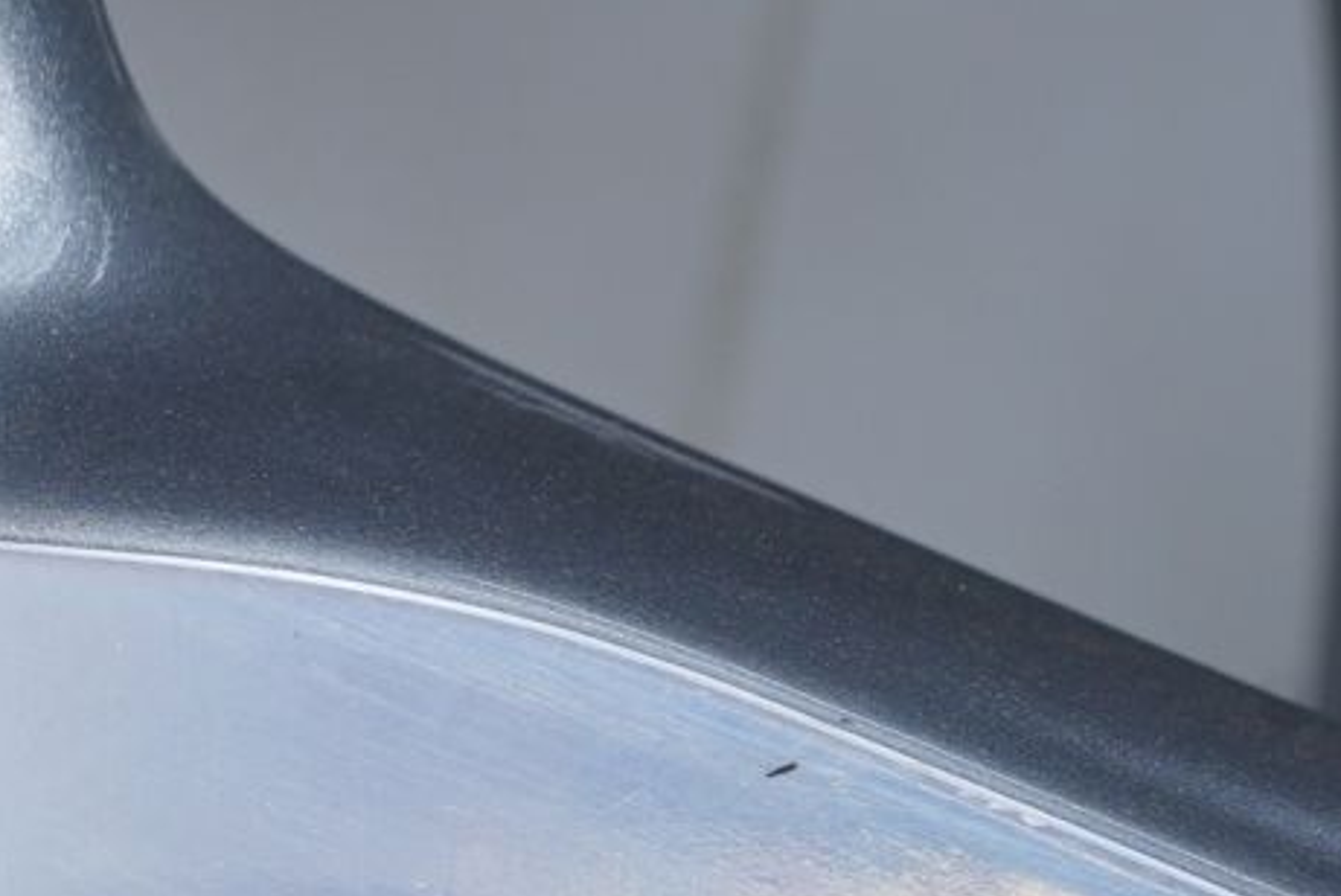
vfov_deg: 7.5
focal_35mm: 183
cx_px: -1405
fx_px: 6821
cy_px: 662
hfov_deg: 10.3
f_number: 7.1
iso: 250
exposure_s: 1/125
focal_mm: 44
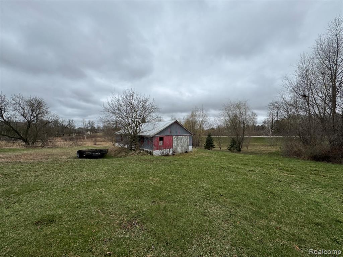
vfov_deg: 85.7
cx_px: 172
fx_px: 139
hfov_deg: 102.1
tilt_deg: +1.5
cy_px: 128
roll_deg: +0.1
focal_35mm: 14
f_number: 2.2
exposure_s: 1/821
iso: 40
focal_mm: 2.22
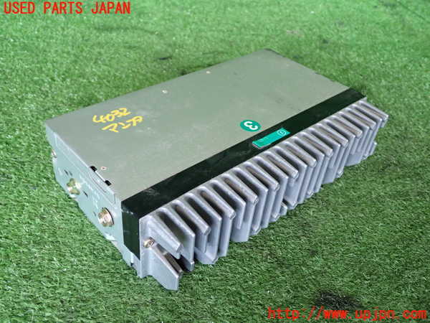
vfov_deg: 44.2
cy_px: 162
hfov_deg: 56.8
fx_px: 398
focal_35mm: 32
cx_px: 215
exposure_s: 1/80
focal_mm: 5.79
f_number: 2.4
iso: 250
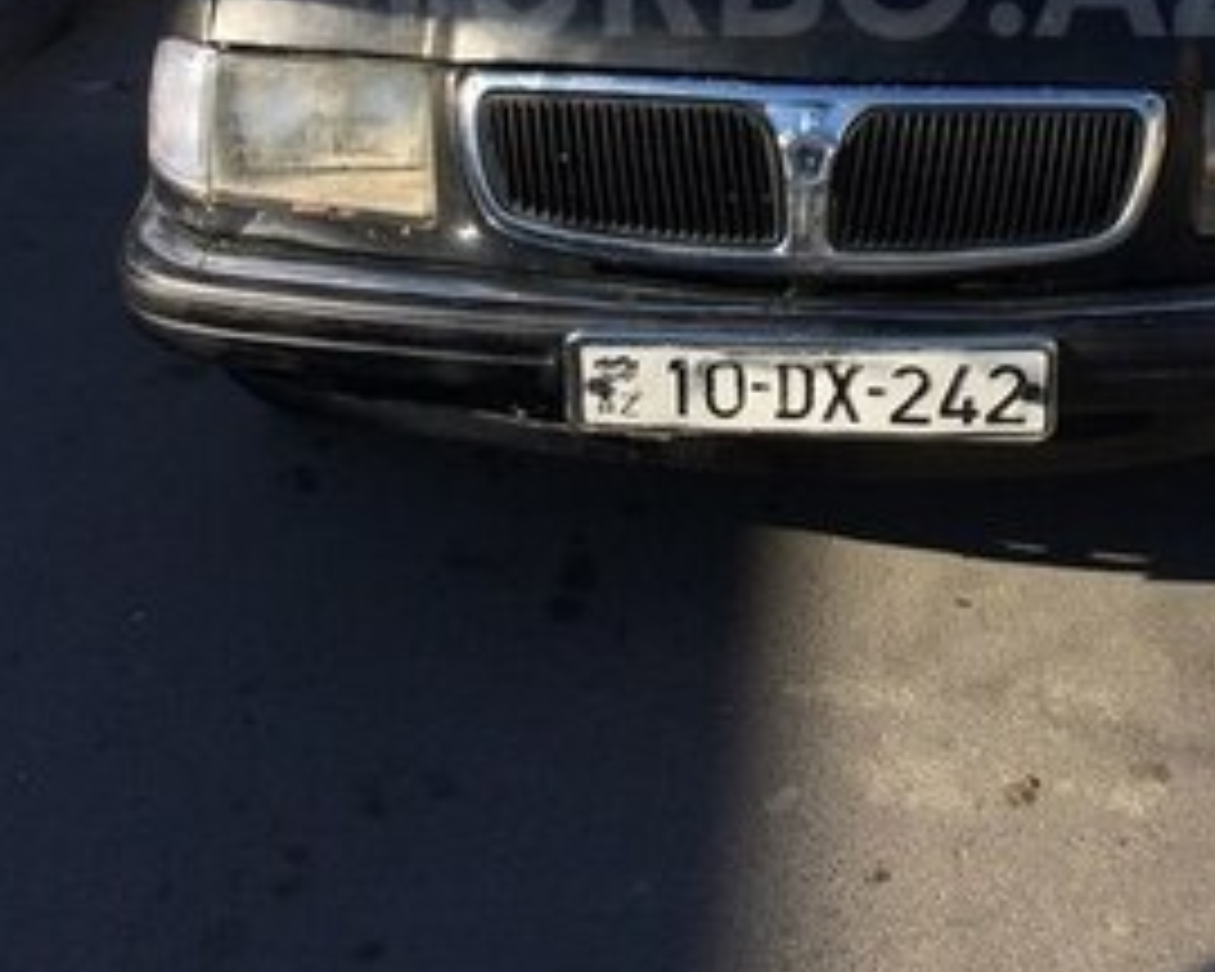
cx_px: 814
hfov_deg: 35.6
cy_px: -32
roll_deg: -0.5
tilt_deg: -15.6
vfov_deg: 27.3
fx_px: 1870
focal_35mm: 52
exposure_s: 1/1244
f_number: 2.2
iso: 32
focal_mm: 4.15
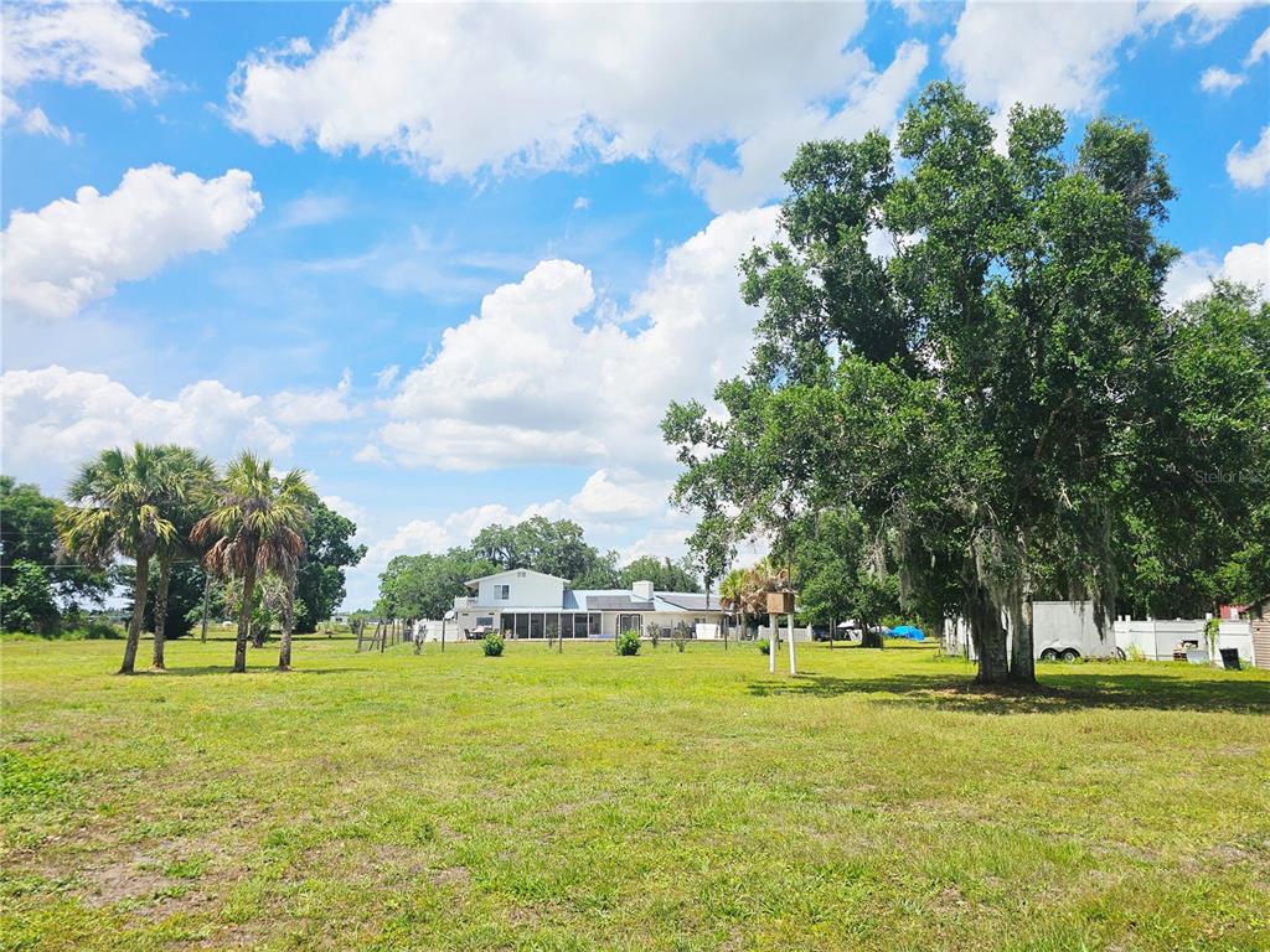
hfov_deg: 73.9
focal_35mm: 23
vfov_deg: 58.9
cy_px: 476
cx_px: 635
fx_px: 844
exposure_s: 1/1667
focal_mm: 6.3
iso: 10
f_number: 1.7
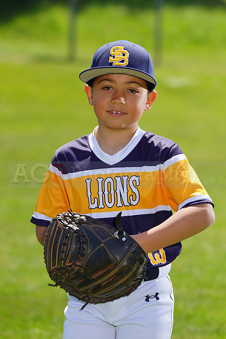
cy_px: 170
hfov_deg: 5.6
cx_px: 113
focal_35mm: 247
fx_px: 2324
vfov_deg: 8.3
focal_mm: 247
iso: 100
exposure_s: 1/250
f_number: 8
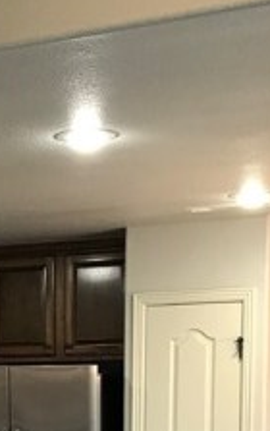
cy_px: 537
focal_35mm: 102
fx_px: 1197
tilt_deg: -5.0
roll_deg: +0.1
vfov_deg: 19.1
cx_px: 35
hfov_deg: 12.8
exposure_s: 1/17
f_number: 1.8
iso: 40
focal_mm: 3.99
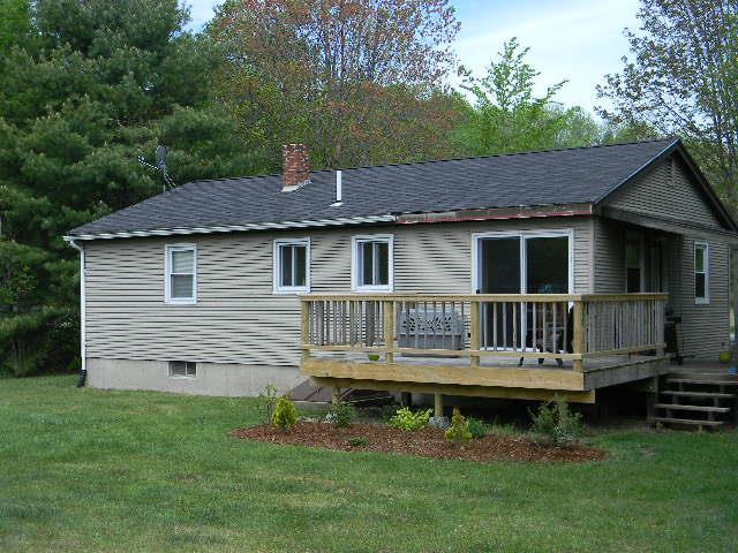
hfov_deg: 40.4
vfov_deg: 30.9
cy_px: 276
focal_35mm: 47
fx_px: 1002
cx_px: 369
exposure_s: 1/365
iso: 80
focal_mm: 8.6
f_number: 3.9
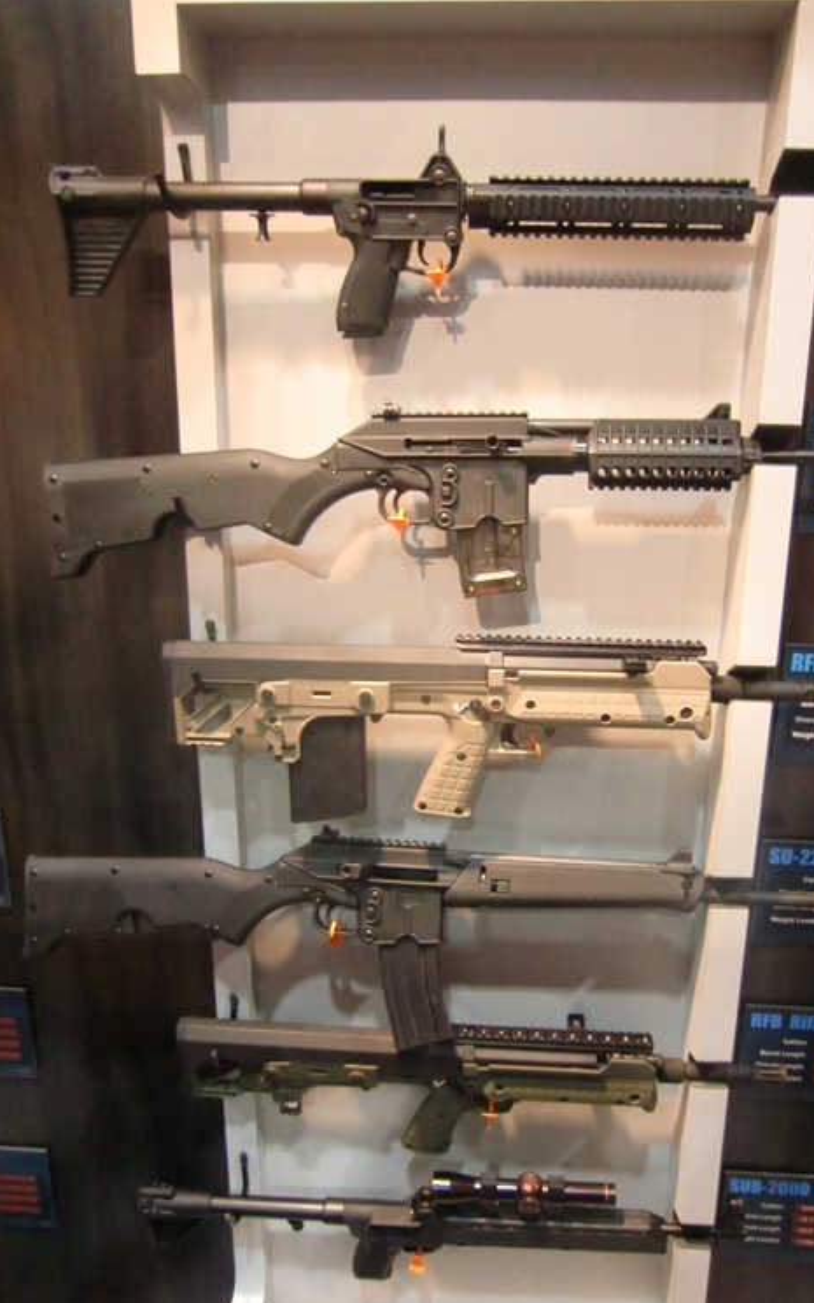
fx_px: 923
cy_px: 660
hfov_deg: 47.5
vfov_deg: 70.4
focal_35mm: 26
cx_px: 466
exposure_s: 1/60
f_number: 3.2
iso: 640
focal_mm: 4.3
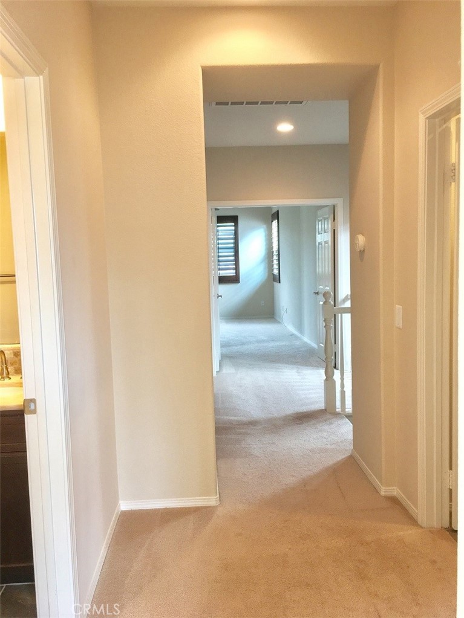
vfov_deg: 61.7
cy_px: 309
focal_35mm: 29
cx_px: 232
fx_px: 518
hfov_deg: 48.2
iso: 40
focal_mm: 4.15
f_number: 2.2
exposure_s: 1/30
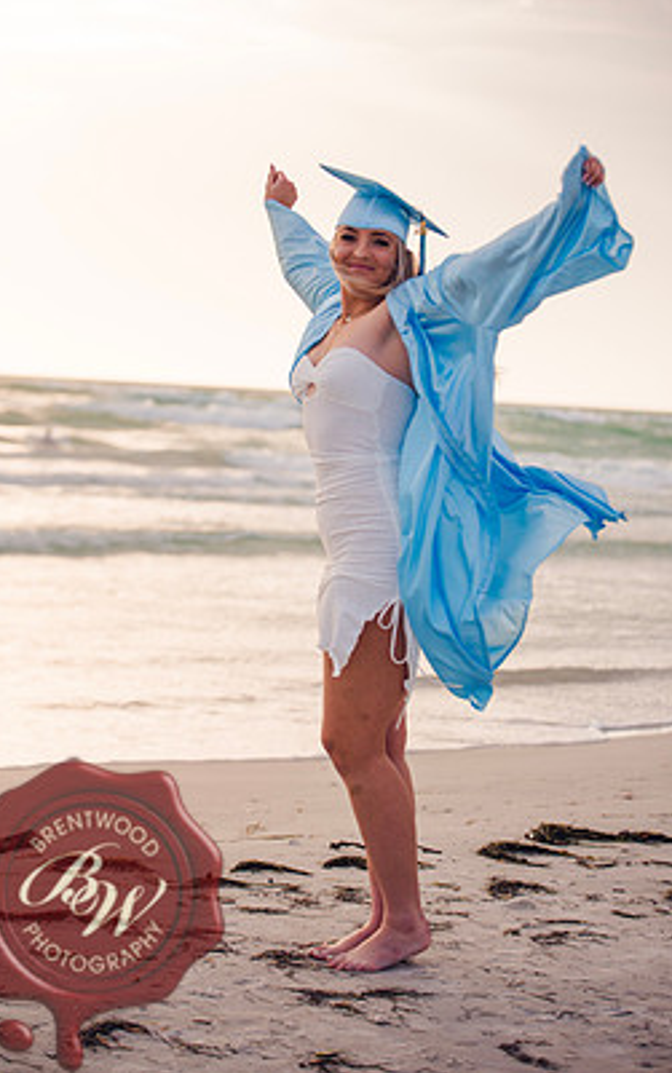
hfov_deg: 16.3
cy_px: 474
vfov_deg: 25.8
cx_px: 348
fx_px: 2342
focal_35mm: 80
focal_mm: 70
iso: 100
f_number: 2.8
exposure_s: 1/2500
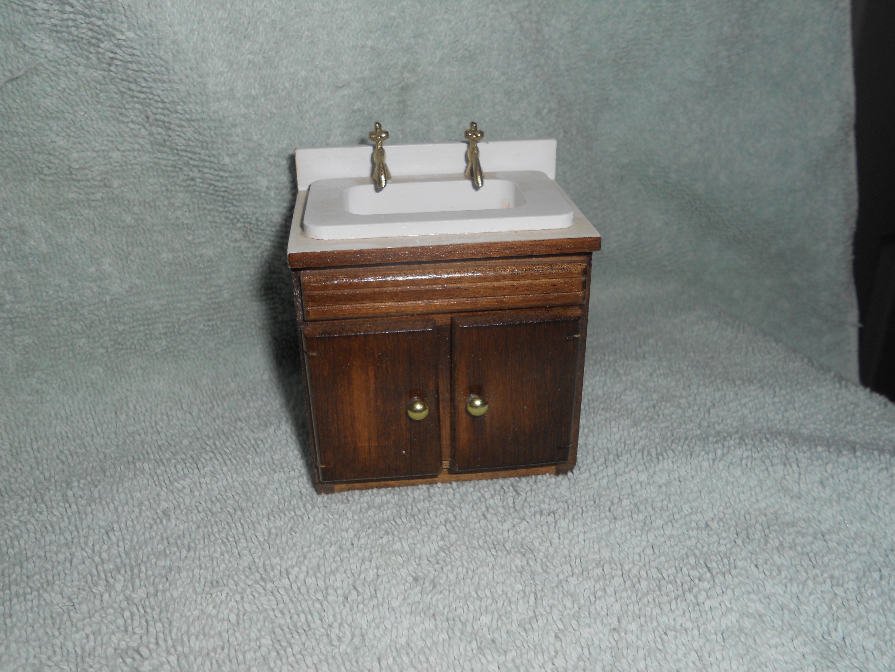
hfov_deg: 56.8
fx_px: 827
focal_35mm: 32
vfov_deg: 44.2
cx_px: 448
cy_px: 336
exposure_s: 1/25
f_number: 8.8
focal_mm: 5.8
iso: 80
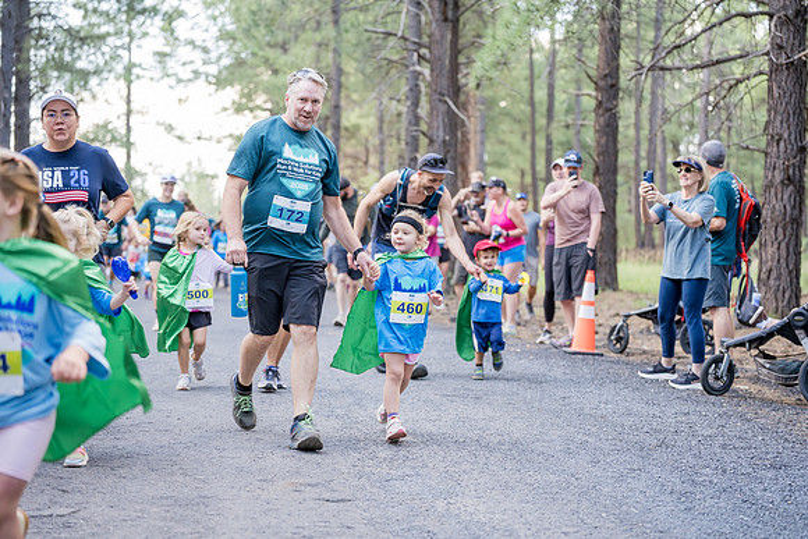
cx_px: 404
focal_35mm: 76
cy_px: 270
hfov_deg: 26.6
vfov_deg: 17.9
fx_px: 1708
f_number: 2.8
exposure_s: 1/500
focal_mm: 76.1
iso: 1250
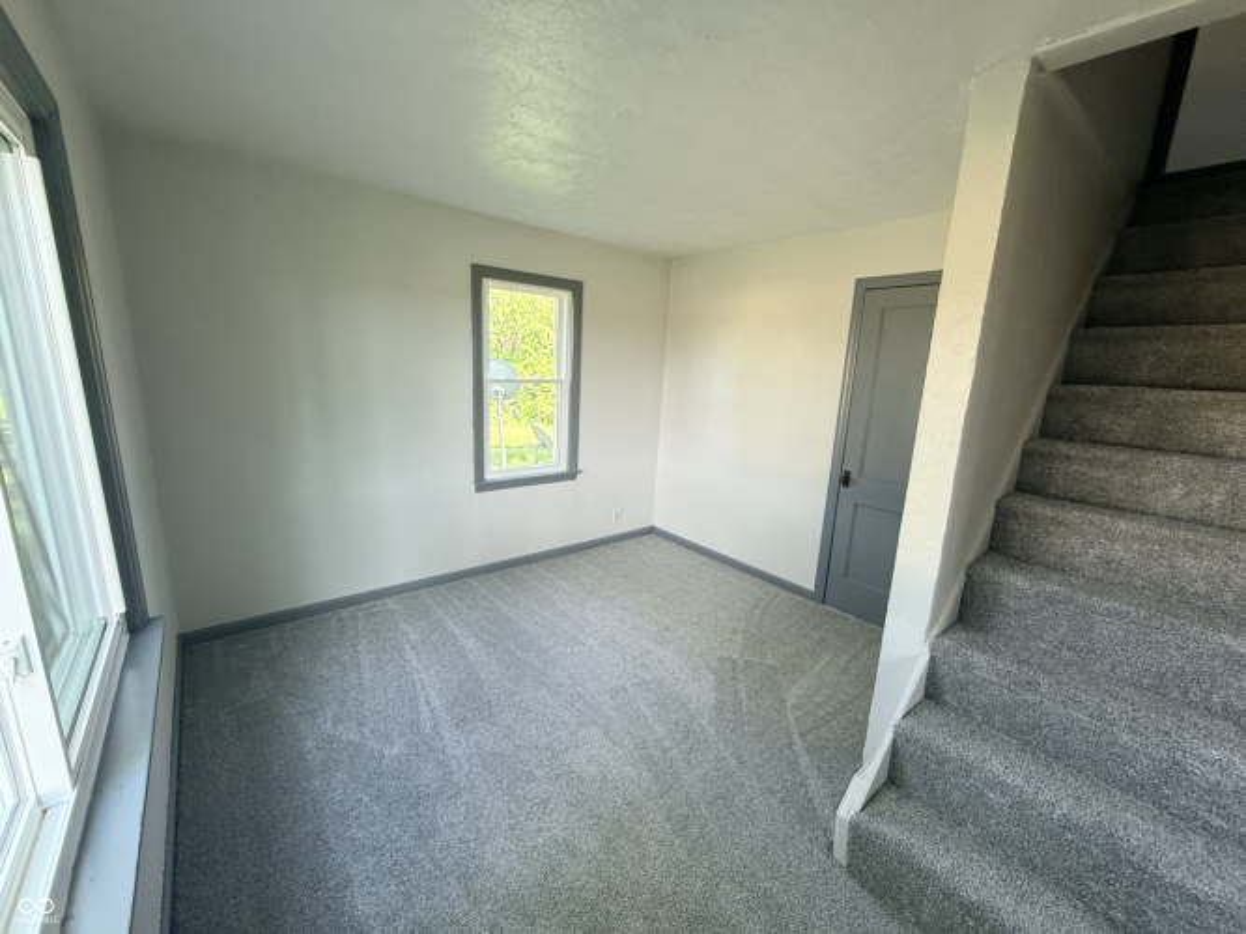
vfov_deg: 85.7
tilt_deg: -11.2
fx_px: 504
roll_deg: -2.4
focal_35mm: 14
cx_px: 623
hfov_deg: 102.1
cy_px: 467
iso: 200
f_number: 2.2
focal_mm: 2.22
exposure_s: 1/99
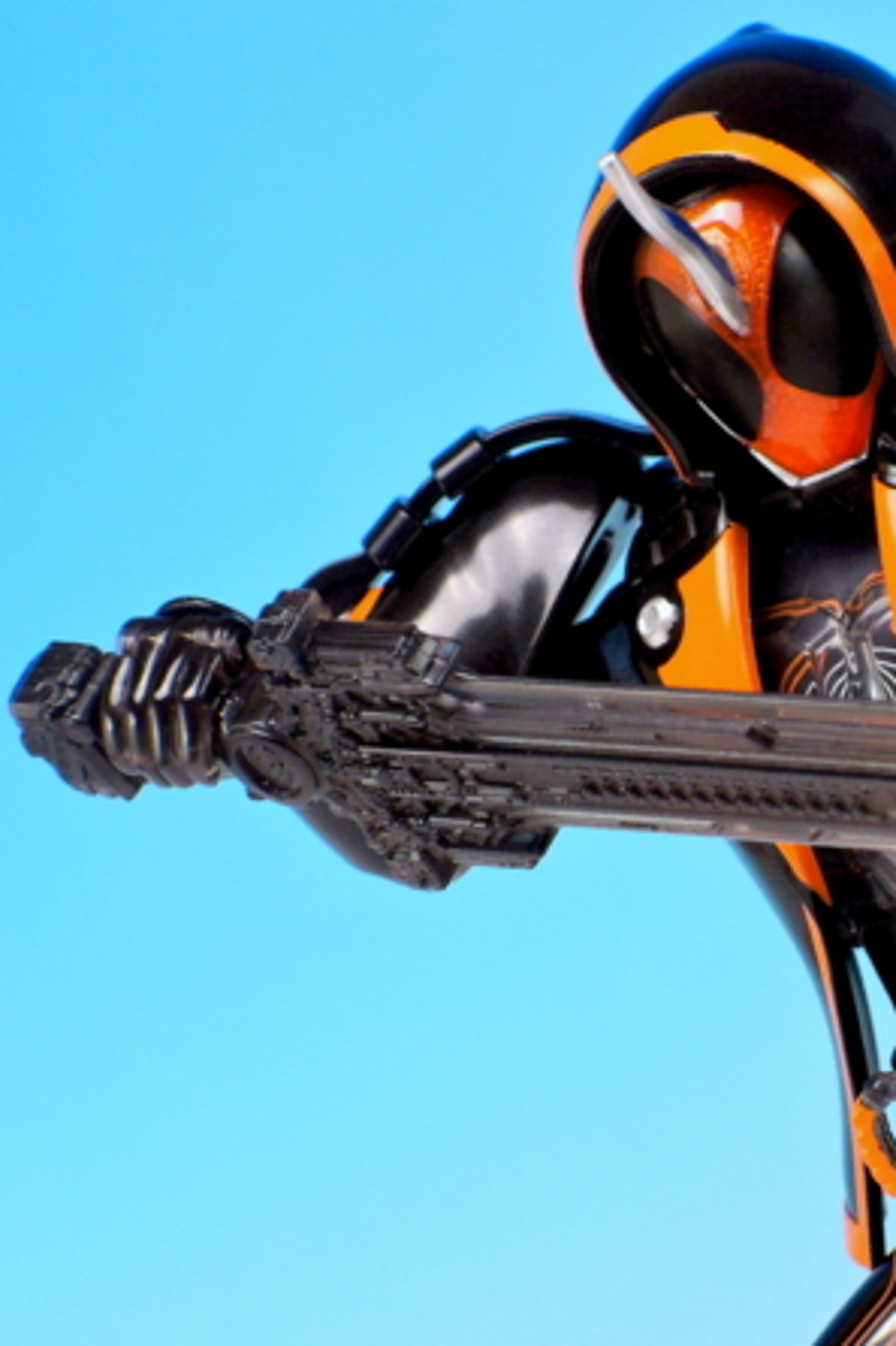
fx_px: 6276
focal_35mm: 168
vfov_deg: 12.2
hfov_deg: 8.1
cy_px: 673
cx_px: 899
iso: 400
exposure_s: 1/5
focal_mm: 25.5
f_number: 8
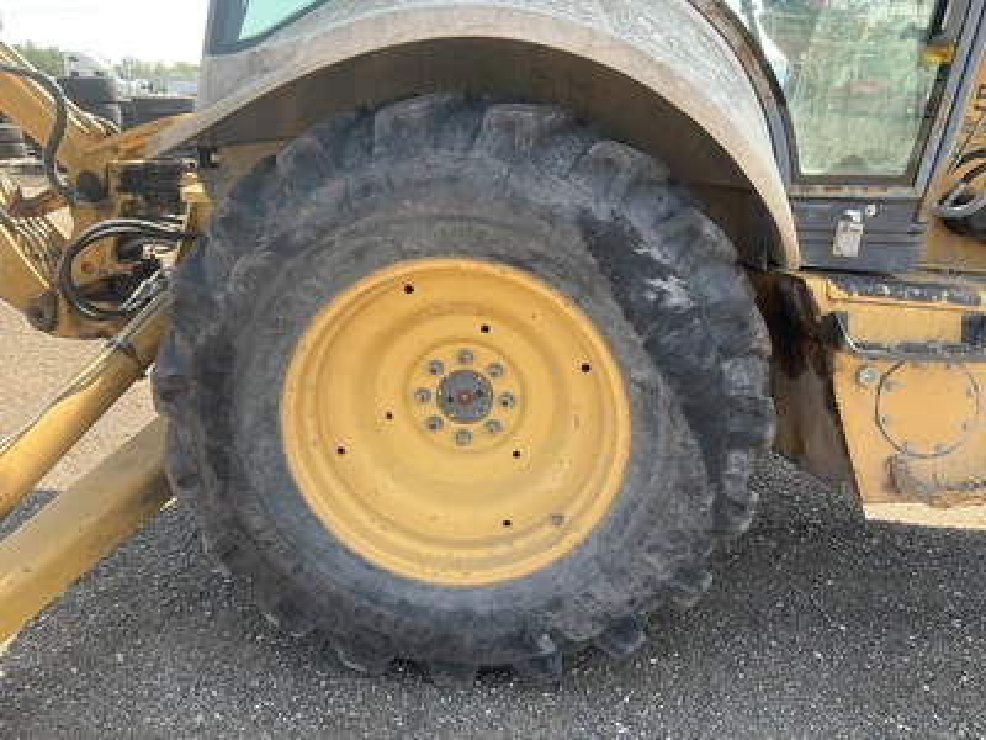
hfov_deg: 61.7
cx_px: 493
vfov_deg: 48.2
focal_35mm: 29
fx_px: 826
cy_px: 370
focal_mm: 3
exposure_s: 1/223
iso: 20
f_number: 1.8
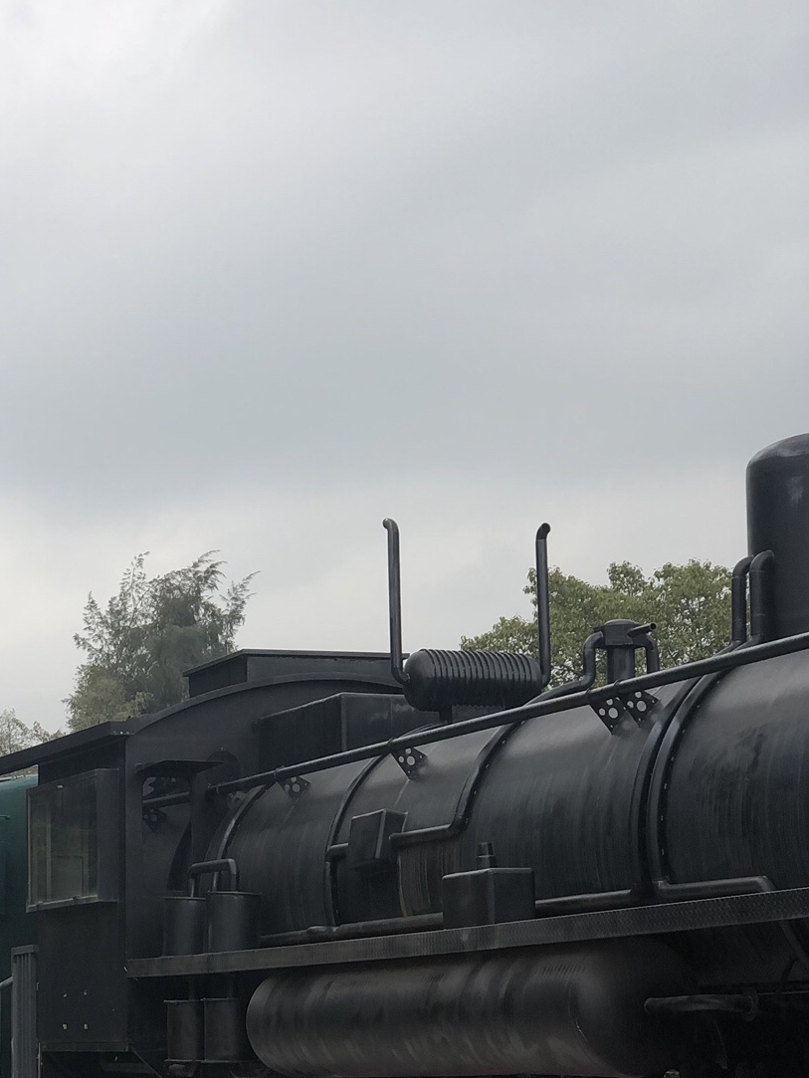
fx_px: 2990
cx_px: 67
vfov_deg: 20.3
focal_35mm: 96
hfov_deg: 15.2
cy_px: 800
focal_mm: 6
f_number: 2.4
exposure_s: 1/121
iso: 16
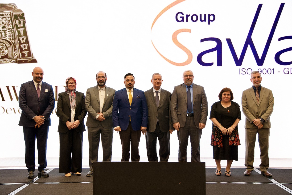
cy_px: 98
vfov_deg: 31.9
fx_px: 341
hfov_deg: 46.4
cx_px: 146
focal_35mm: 42
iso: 1250
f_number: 2.8
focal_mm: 28
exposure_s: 1/200
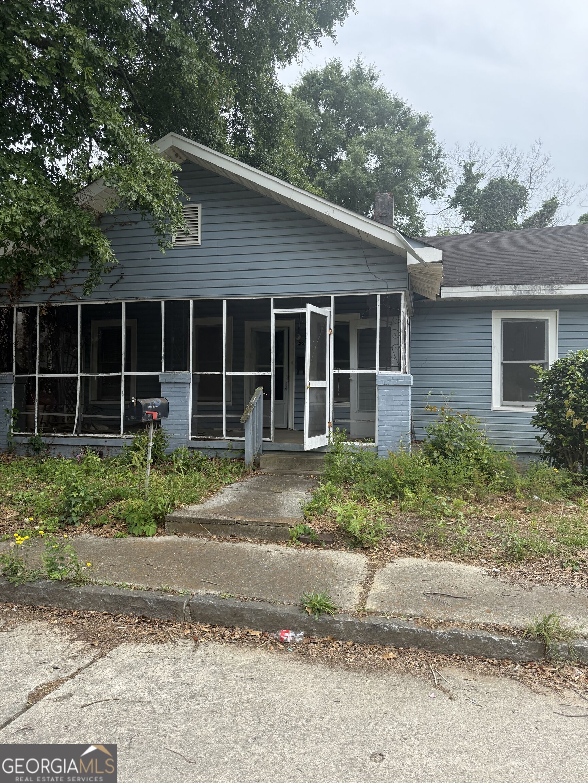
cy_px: 392
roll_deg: -0.7
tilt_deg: +1.0
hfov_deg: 56.8
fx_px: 544
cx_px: 294
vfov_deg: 71.6
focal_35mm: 24
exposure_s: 1/1618
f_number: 1.78
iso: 100
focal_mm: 6.76
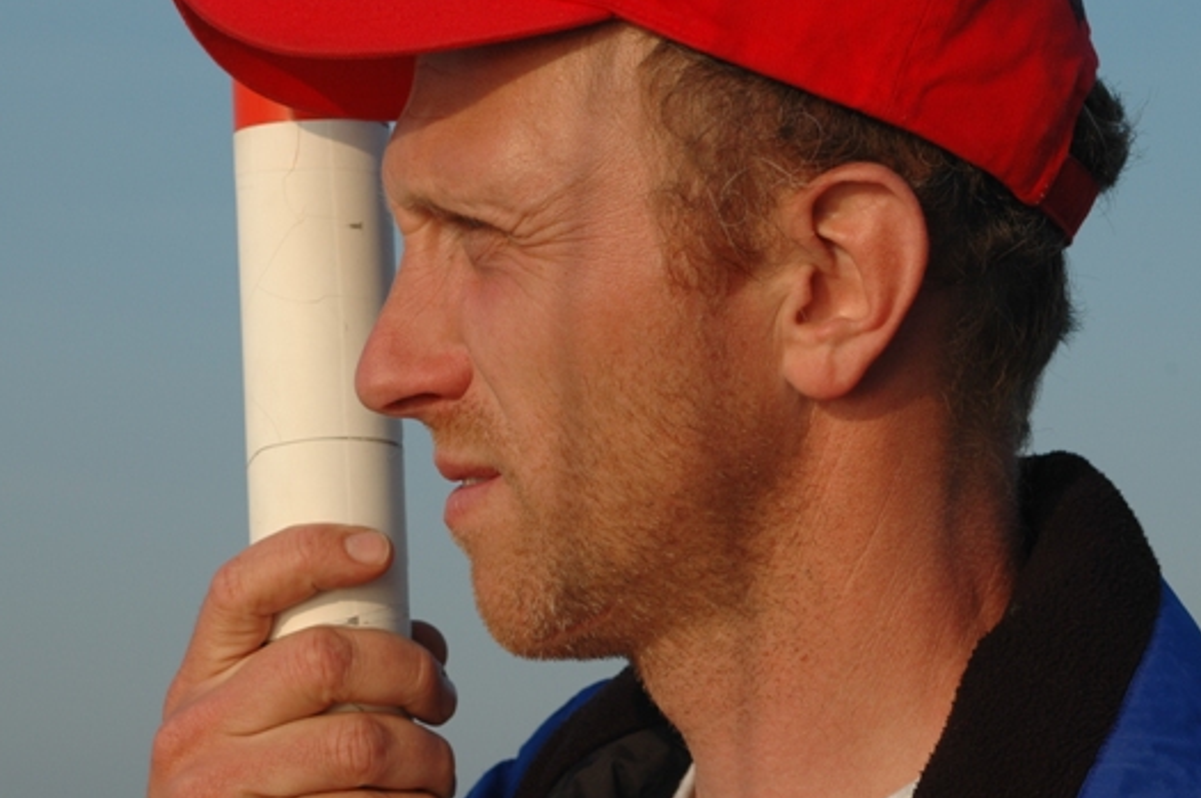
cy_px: 434
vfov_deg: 10.7
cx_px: 533
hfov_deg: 16.0
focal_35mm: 128
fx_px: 4266
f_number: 9
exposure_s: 1/320
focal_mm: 70
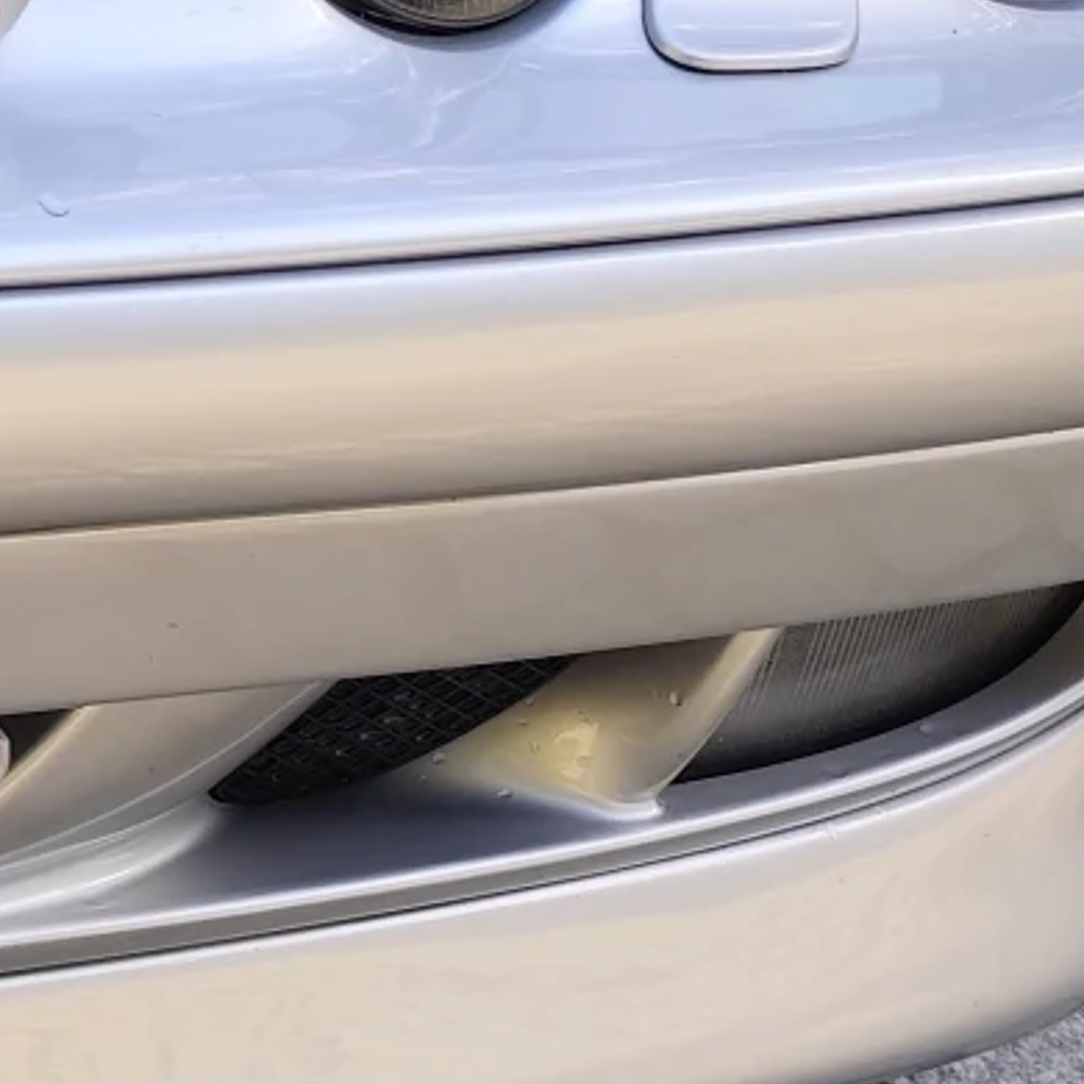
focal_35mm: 100
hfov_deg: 14.2
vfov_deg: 16.6
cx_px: -1165
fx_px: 3543
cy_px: -225
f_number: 1.65
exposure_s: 1/134
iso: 50
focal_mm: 6.19
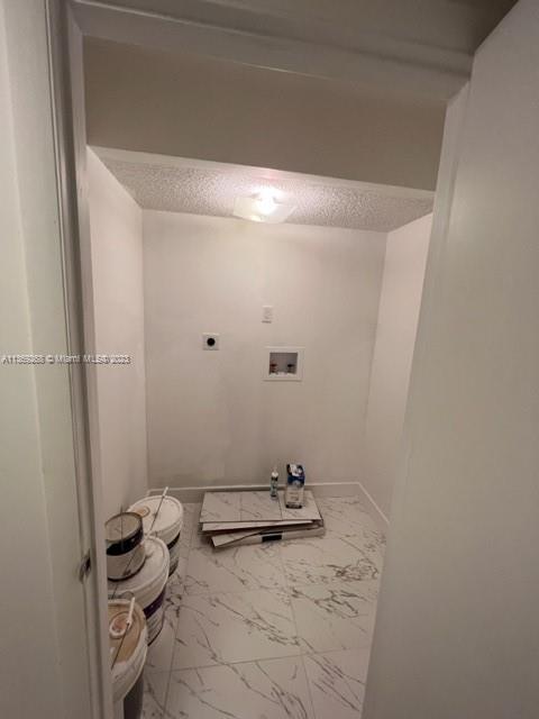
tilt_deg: -9.8
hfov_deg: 89.9
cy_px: 360
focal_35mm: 13
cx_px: 270
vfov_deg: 106.2
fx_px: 270
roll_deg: -2.9
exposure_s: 1/120
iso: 80
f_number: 1.8
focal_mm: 1.57
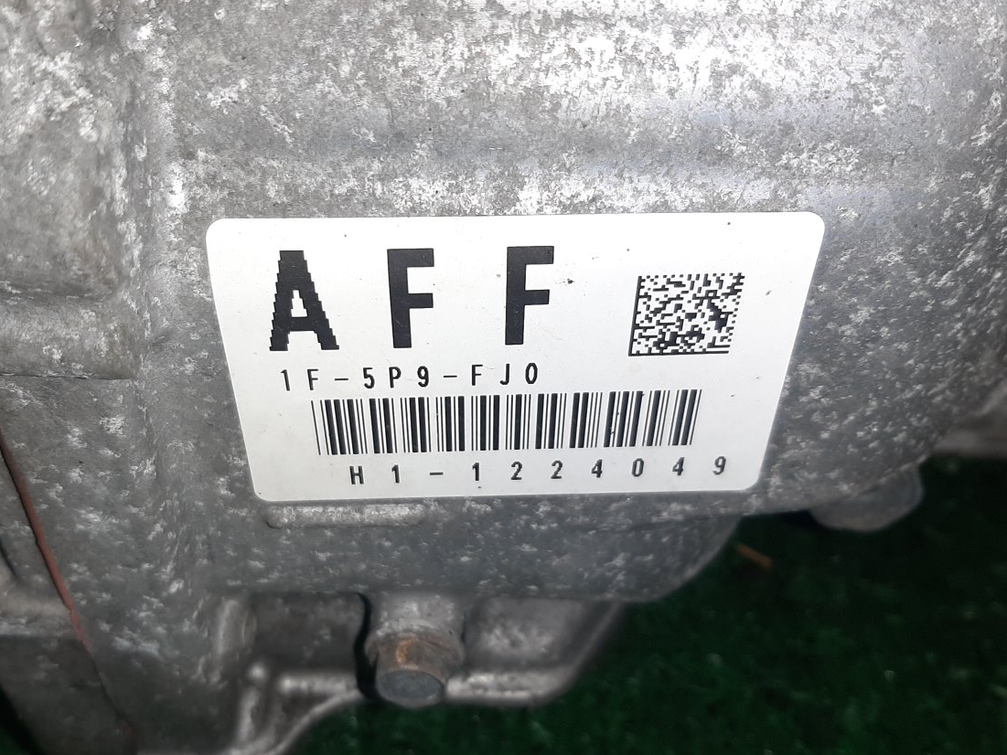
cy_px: 395
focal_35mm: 34
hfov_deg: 53.8
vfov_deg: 41.8
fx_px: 989
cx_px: 436
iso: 256
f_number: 1.7
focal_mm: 3.93
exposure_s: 1/25
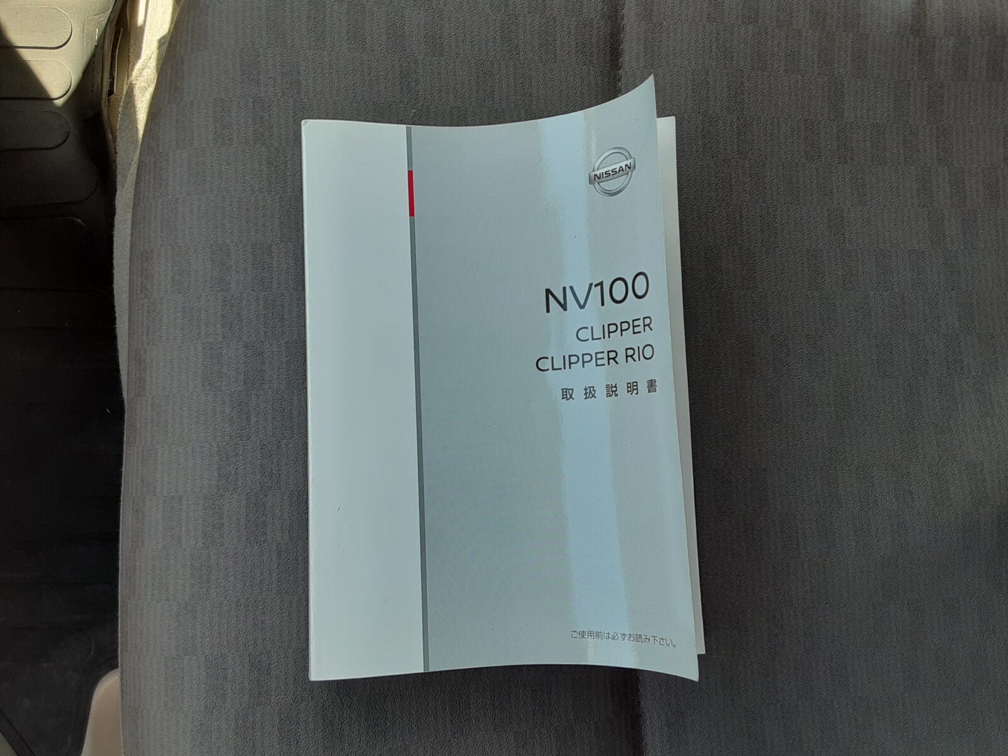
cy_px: 378
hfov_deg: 65.3
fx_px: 786
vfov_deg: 51.4
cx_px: 504
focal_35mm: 27
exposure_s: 1/136
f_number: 1.9
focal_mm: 2.91
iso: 40
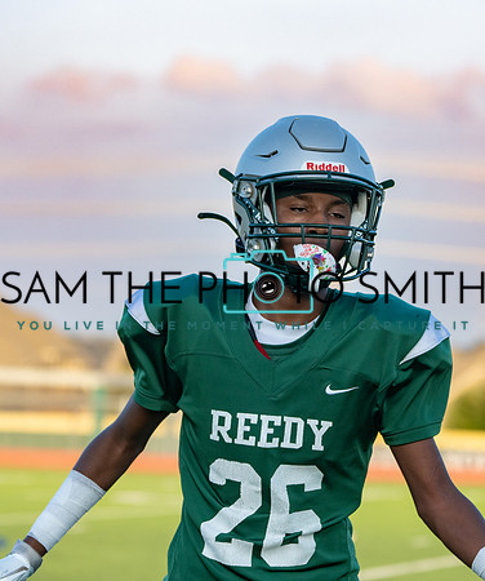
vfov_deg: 7.7
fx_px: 4330
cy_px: 304
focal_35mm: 248
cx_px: 308
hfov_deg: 6.4
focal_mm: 162
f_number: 5.6
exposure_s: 1/1250
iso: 800
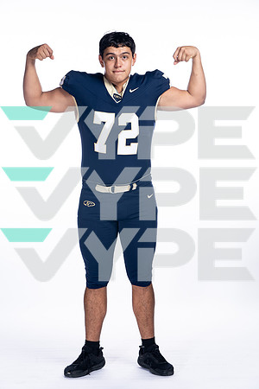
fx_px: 1047
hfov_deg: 14.1
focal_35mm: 97
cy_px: 194
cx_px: 130
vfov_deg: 21.0
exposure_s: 1/250
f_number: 8
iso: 250
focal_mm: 97
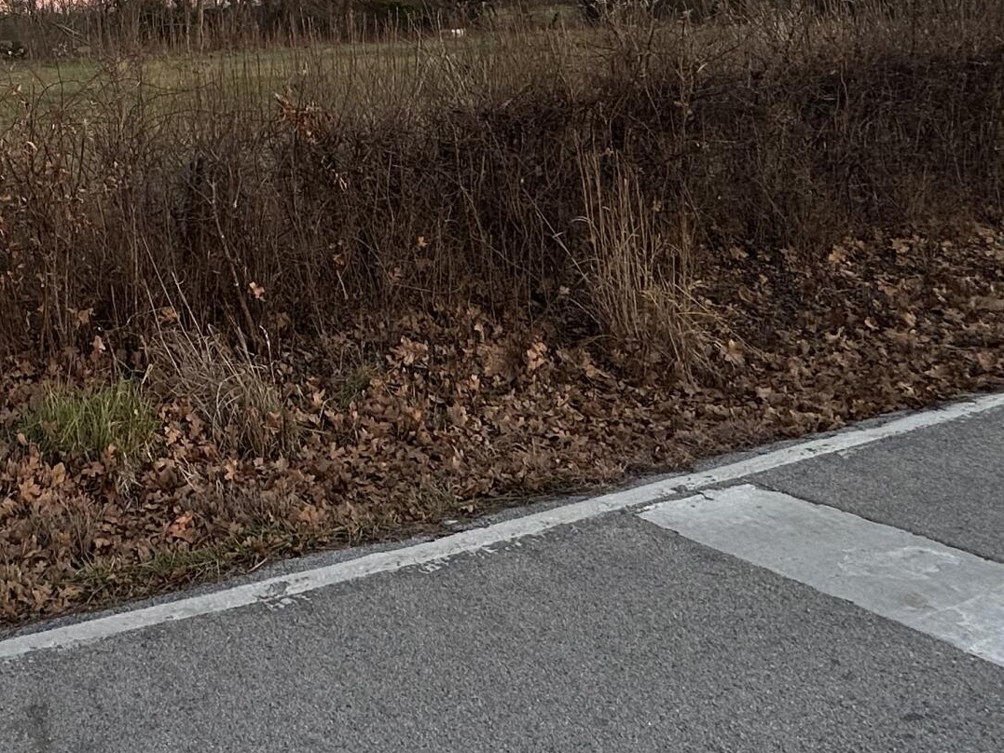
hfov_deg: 42.8
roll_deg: +3.9
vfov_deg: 33.9
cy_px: 16
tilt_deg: +1.4
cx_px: 54
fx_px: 1131
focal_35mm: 39
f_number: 2.2
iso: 40
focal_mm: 2.22
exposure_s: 1/100
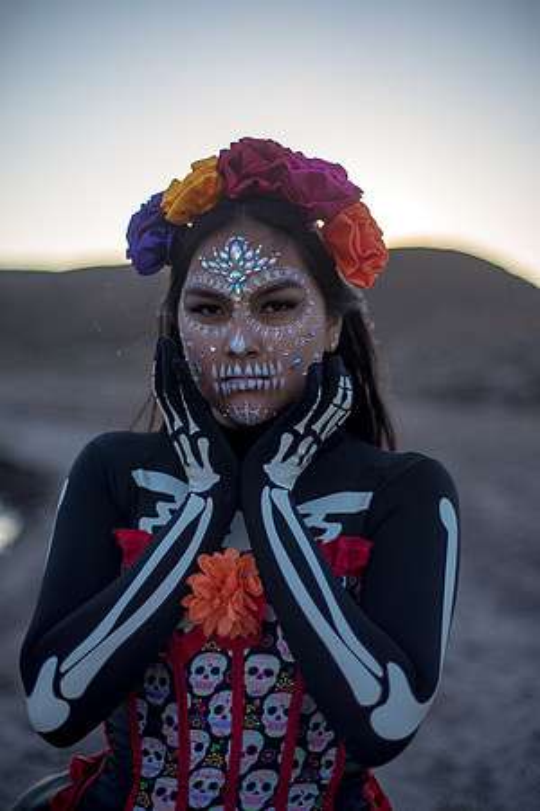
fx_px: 1125
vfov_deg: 39.6
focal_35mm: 50
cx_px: 270
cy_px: 406
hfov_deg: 27.0
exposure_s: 1/1600
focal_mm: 50
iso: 100
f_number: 1.8
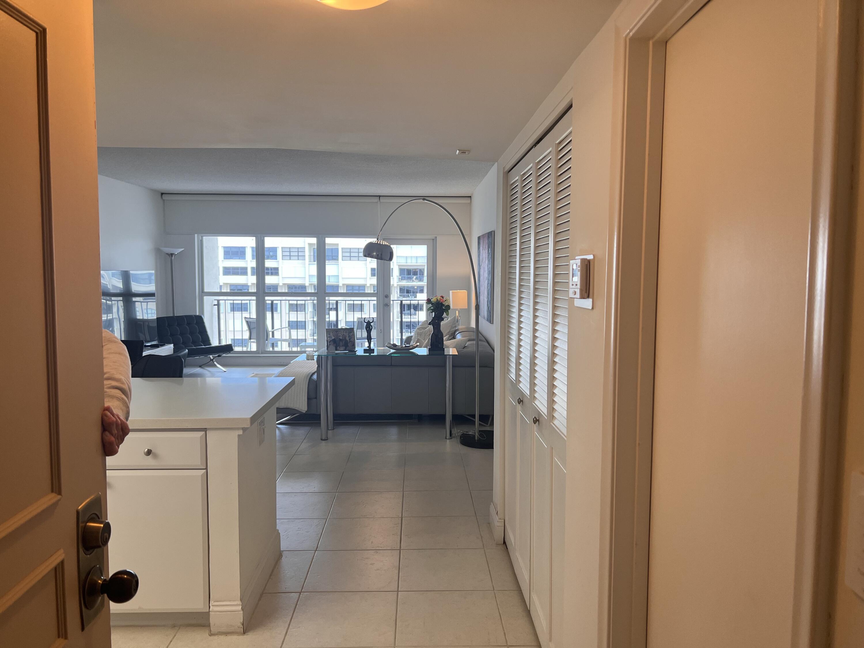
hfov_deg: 67.3
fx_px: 649
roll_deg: -0.1
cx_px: 432
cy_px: 324
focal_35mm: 26
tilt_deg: -5.0
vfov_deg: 53.1
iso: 80
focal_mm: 5.7
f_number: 1.5
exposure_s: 1/83
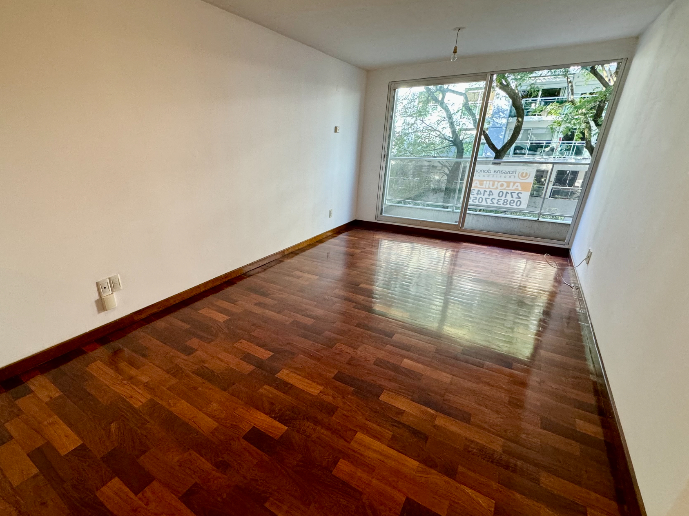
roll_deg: +0.3
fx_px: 338
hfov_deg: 90.1
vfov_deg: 74.7
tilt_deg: -21.1
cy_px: 272
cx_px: 284
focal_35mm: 17
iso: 200
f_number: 2.2
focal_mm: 2.22
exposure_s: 1/100
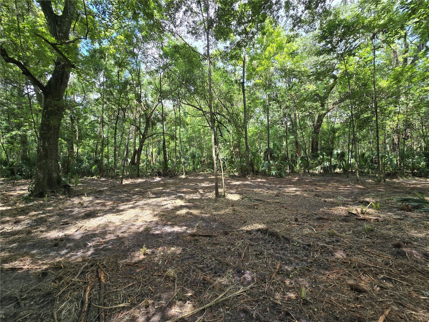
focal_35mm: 13
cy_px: 161
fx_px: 161
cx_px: 214
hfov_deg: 106.2
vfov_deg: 89.9
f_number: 2.2
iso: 50
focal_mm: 2.2
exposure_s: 1/246
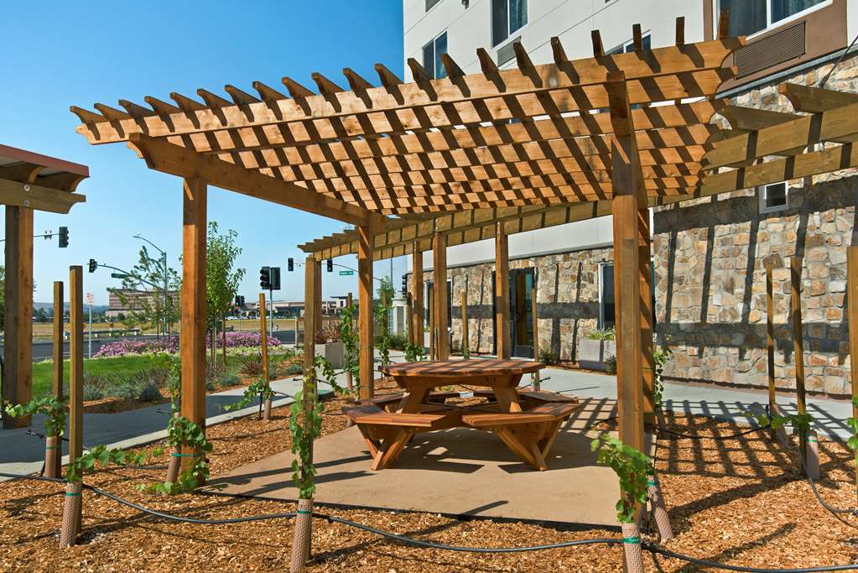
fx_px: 715
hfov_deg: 61.9
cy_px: 286
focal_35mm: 30
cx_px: 429
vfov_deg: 43.6
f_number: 8
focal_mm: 30
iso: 100
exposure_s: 1/640
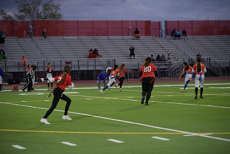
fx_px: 780
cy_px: 77
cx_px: 115
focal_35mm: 122
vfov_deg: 11.2
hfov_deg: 16.8
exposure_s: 1/200
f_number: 2.8
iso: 400
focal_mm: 122
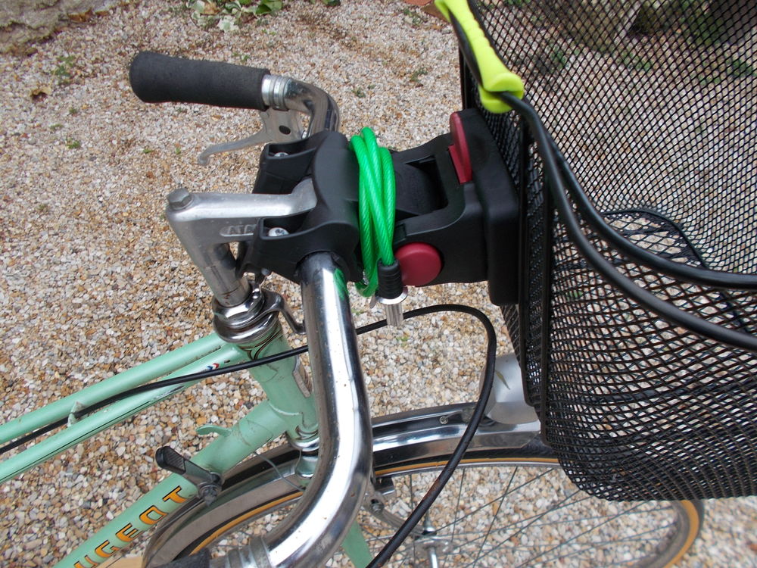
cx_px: 378
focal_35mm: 26
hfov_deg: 67.3
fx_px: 569
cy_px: 284
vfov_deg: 53.1
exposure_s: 1/50
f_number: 3.2
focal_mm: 4.6
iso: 80
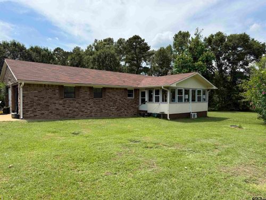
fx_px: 184
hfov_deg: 71.6
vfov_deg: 56.8
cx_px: 133
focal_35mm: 24
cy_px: 100
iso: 80
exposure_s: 1/4405
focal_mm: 6.76
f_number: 1.78
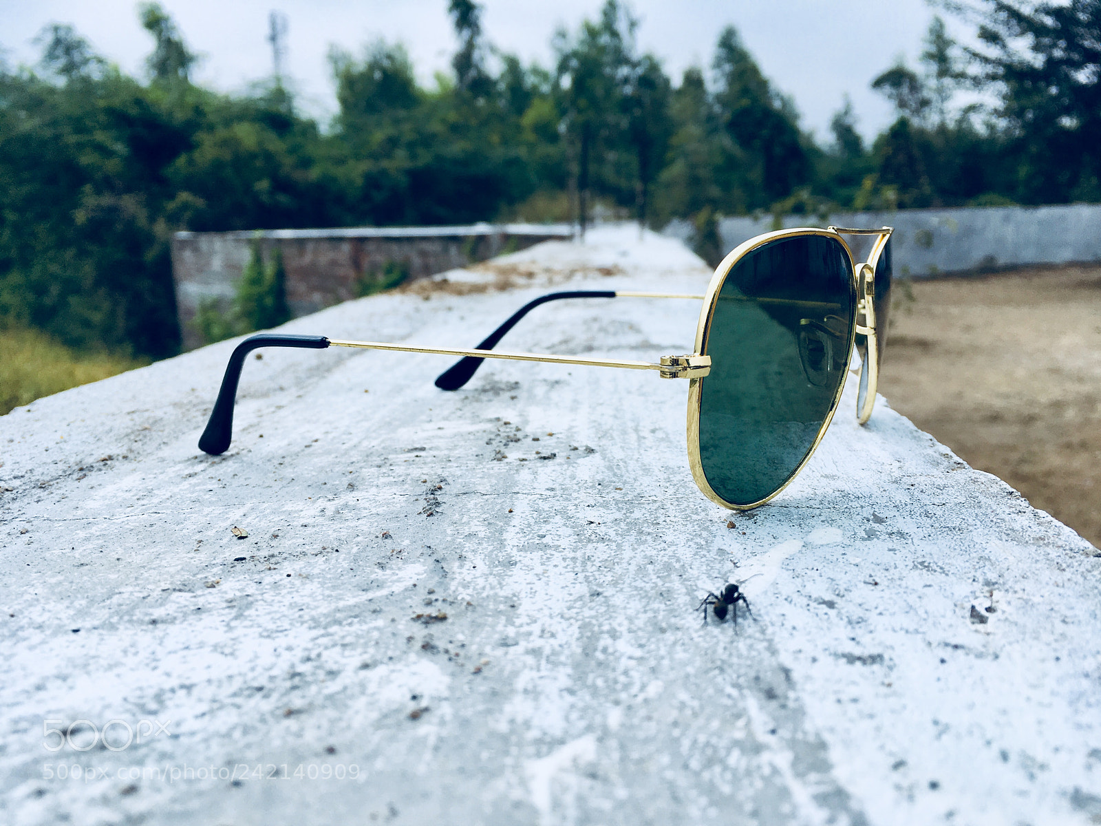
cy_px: 413
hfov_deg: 61.7
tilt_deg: -10.8
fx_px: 922
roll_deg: +1.9
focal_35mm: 29
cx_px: 550
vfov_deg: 48.2
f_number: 2.2
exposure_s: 1/1709
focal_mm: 4.15
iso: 25
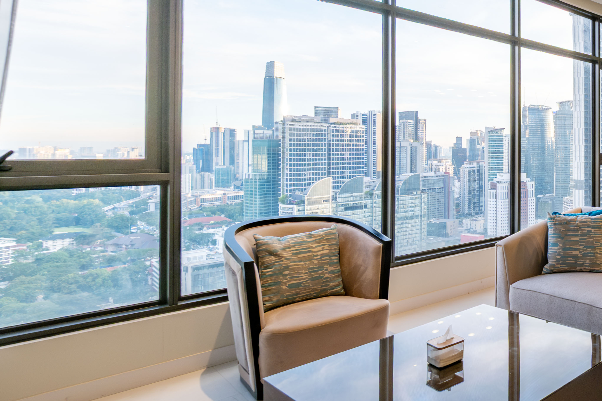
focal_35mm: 27
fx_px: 451
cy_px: 153
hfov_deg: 49.9
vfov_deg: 47.5
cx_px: 641
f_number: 8
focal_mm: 8
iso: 800
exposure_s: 1/15
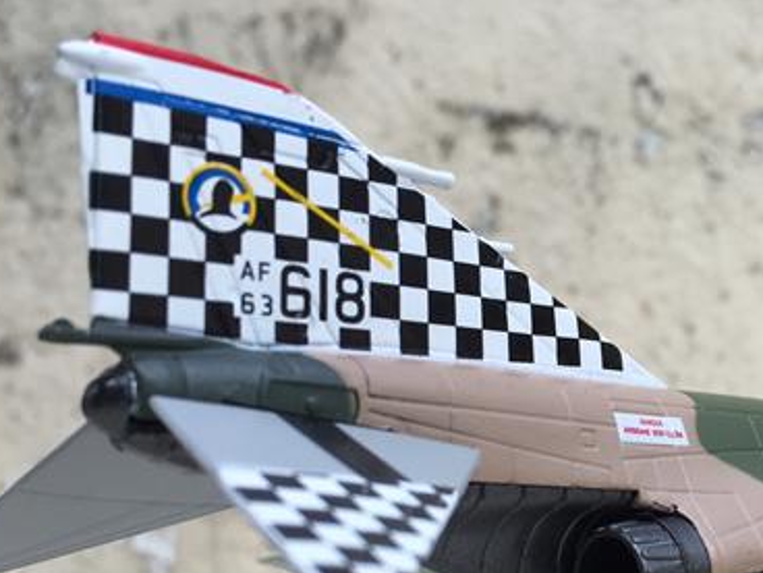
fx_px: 1389
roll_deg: -2.5
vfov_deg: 23.1
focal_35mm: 63
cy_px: 419
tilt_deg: +2.6
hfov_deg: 29.3
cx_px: 701
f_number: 2.2
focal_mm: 4.15
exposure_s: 1/127
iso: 32
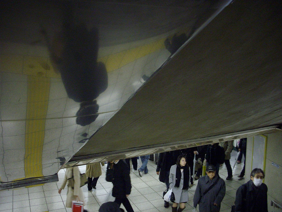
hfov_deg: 50.1
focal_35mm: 37
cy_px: 106
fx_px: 301
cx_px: 141
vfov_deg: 38.7
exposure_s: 1/50
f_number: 2.8
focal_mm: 6.2
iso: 249
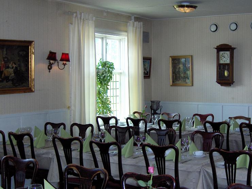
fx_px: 437
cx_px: 178
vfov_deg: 24.5
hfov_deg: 31.8
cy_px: 107
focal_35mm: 60
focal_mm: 8
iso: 100
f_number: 2.8
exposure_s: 1/60
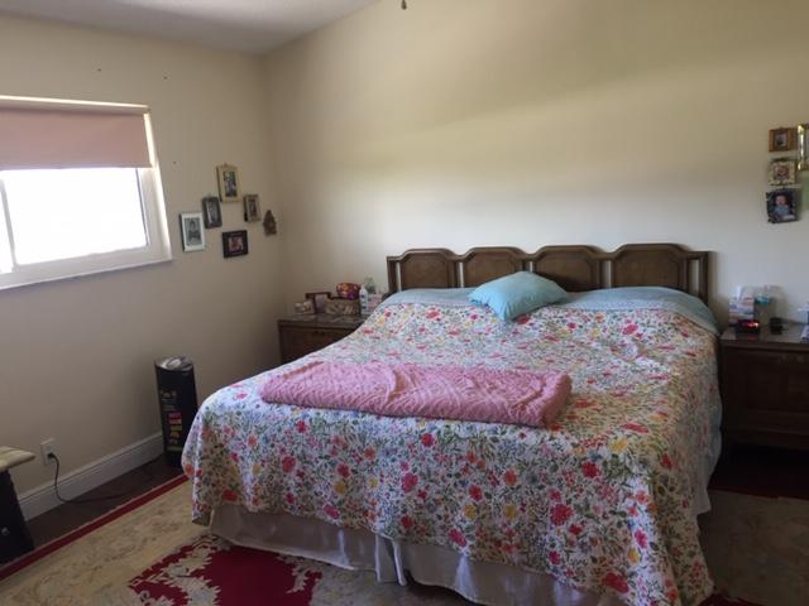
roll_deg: +3.6
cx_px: 404
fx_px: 678
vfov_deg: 48.2
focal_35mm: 29
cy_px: 303
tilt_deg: -10.4
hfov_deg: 61.7
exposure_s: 1/33
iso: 80
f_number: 2.2
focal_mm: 4.15
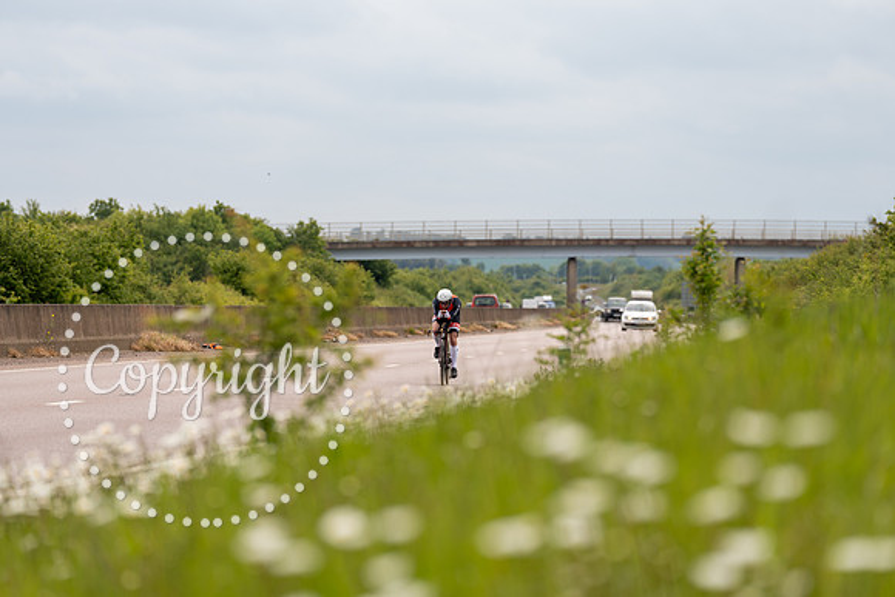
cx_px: 448
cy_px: 298
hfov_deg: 10.3
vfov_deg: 6.9
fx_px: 4973
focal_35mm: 200
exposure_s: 1/800
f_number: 4
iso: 125
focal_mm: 200
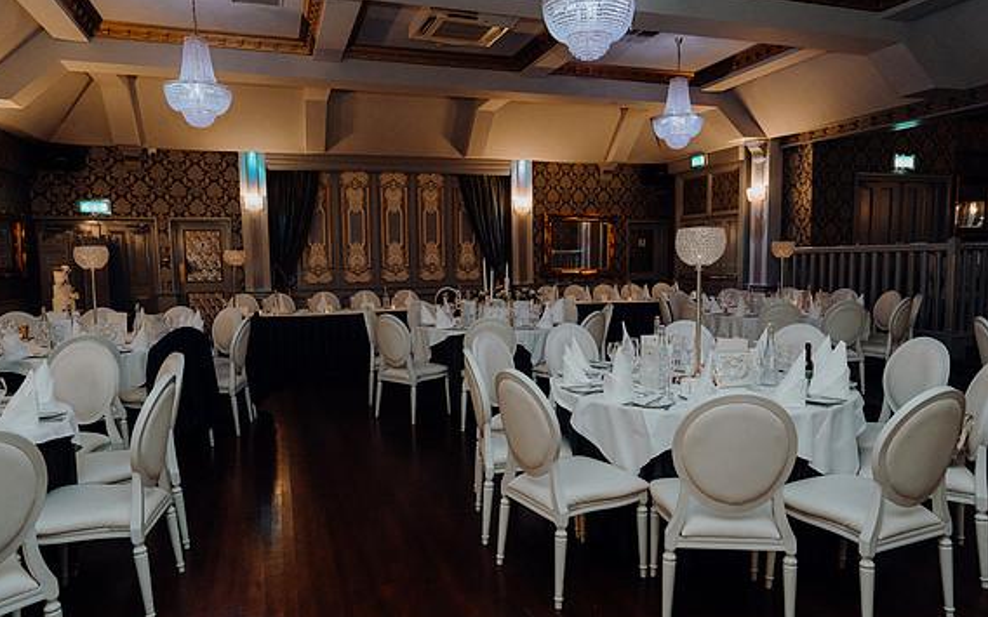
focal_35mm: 25
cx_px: 496
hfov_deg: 72.5
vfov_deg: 49.2
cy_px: 329
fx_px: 673
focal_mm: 24
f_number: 3.5
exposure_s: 1/160
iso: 2500
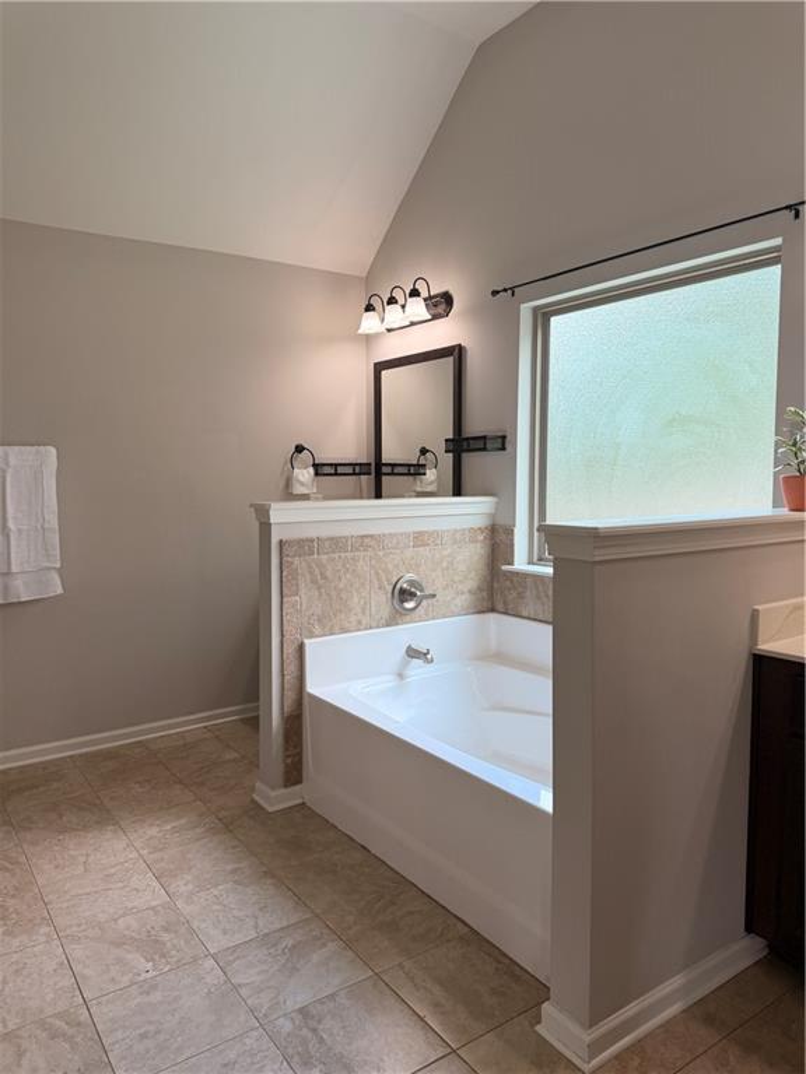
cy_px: 537
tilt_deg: -4.8
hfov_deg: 56.8
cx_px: 403
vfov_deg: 71.6
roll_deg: +0.2
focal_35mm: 24
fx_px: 745
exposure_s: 1/167
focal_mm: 6.76
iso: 125
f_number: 1.78
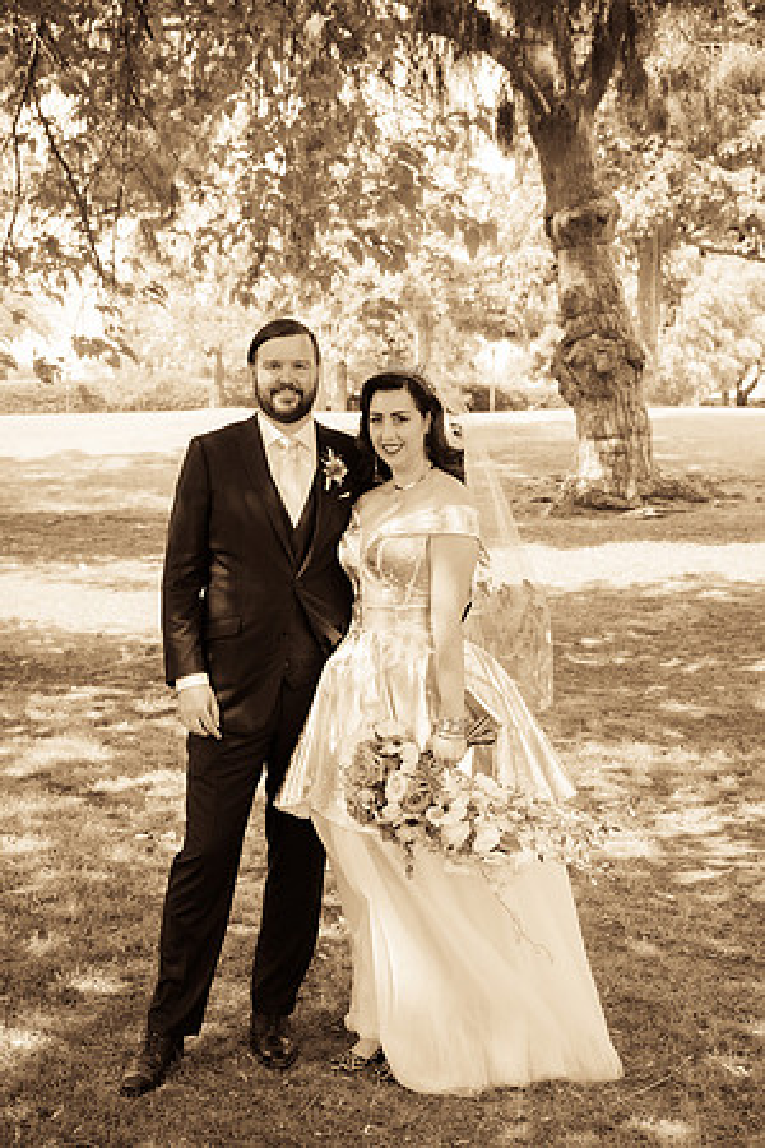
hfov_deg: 26.5
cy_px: 574
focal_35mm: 51
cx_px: 382
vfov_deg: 38.9
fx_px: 1625
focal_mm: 51
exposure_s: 1/2000
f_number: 5.6
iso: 1250
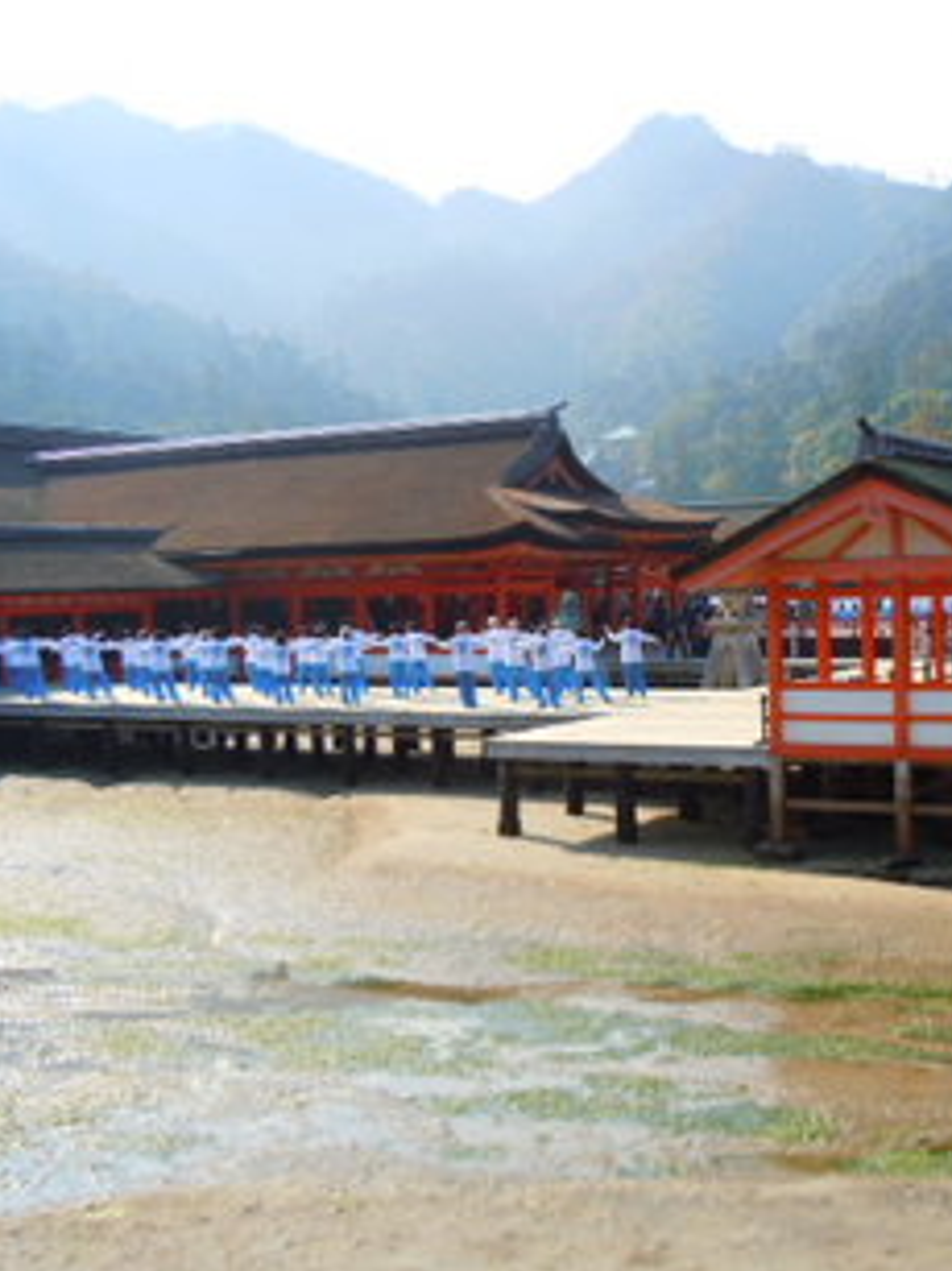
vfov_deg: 45.8
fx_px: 1504
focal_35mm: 41
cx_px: 695
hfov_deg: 34.5
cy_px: 644
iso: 100
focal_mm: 5.4
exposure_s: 1/640
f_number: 3.5
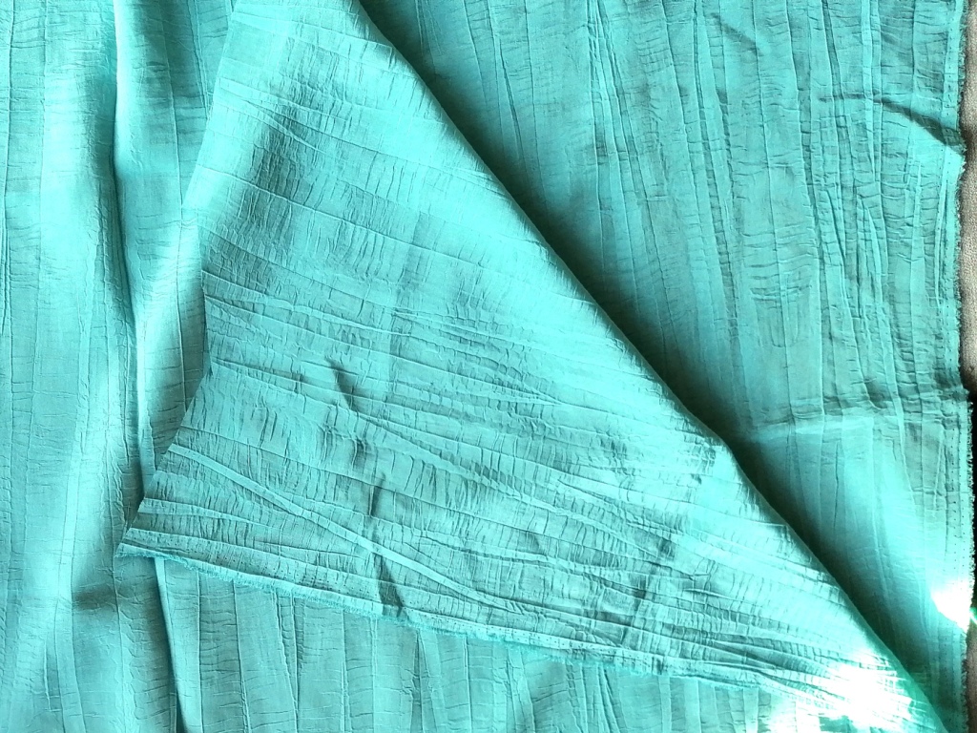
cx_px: 488
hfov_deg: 65.3
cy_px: 366
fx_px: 762
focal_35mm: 27
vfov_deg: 51.4
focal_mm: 4.75
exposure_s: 1/180
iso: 80
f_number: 1.8
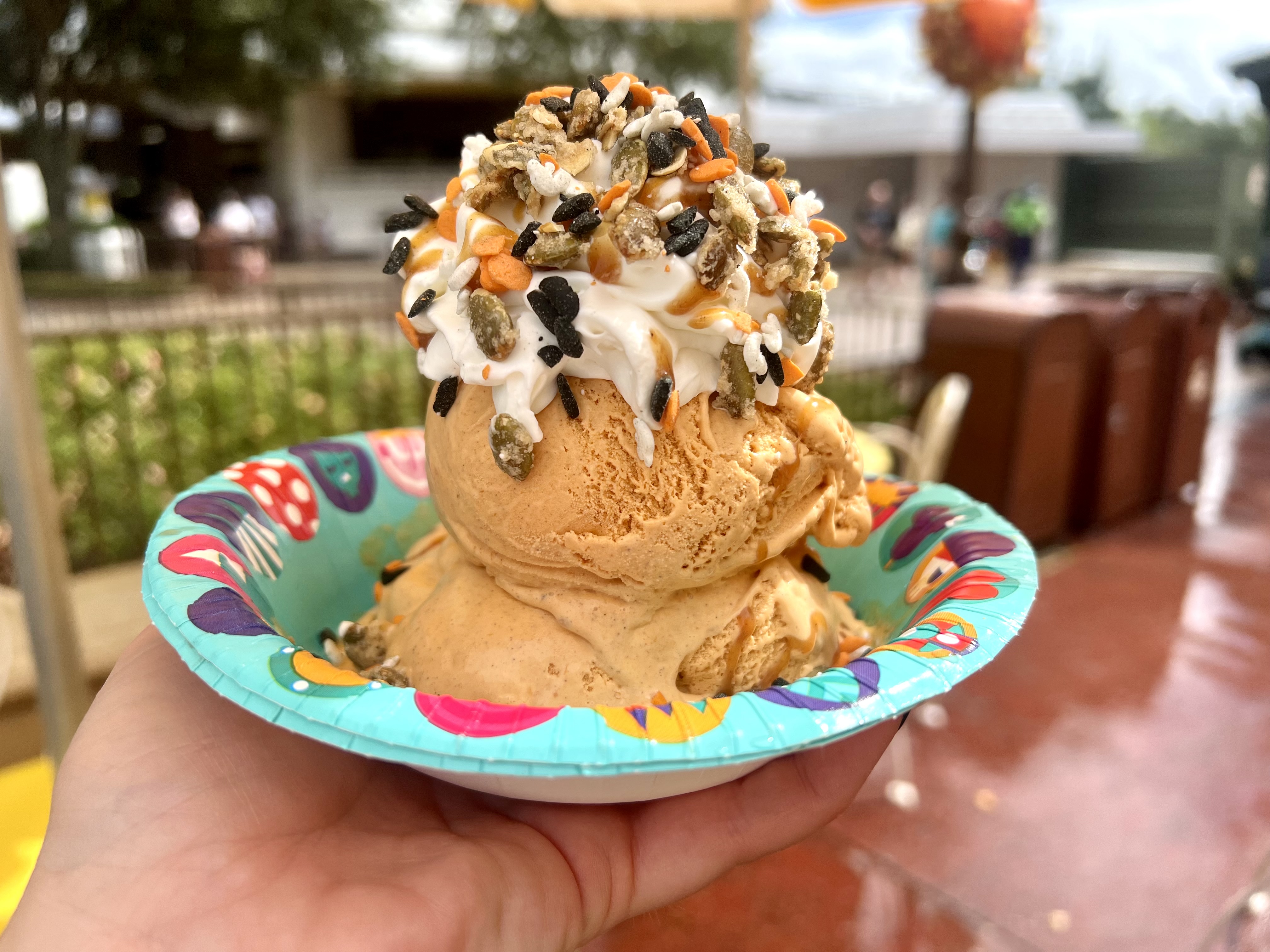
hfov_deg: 67.3
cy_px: 476
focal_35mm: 26
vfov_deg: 53.1
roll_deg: +0.3
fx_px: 954
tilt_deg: -14.4
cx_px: 635
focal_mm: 5.7
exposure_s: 1/2994
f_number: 1.5
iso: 50
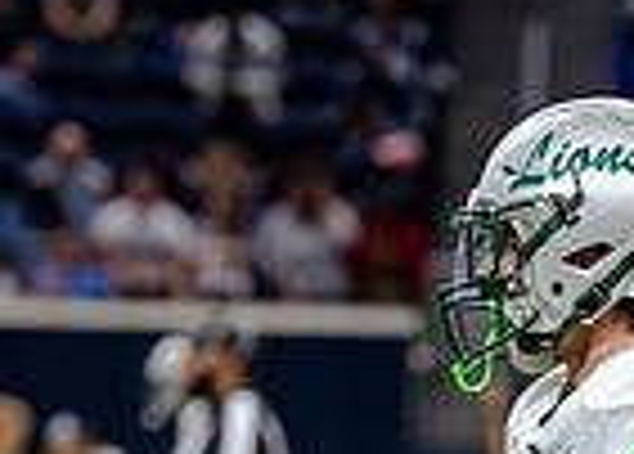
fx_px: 10904
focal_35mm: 605
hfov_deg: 3.3
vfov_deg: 2.4
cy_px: 763
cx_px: 462
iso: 2500
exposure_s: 1/1250
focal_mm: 125
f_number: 2.8
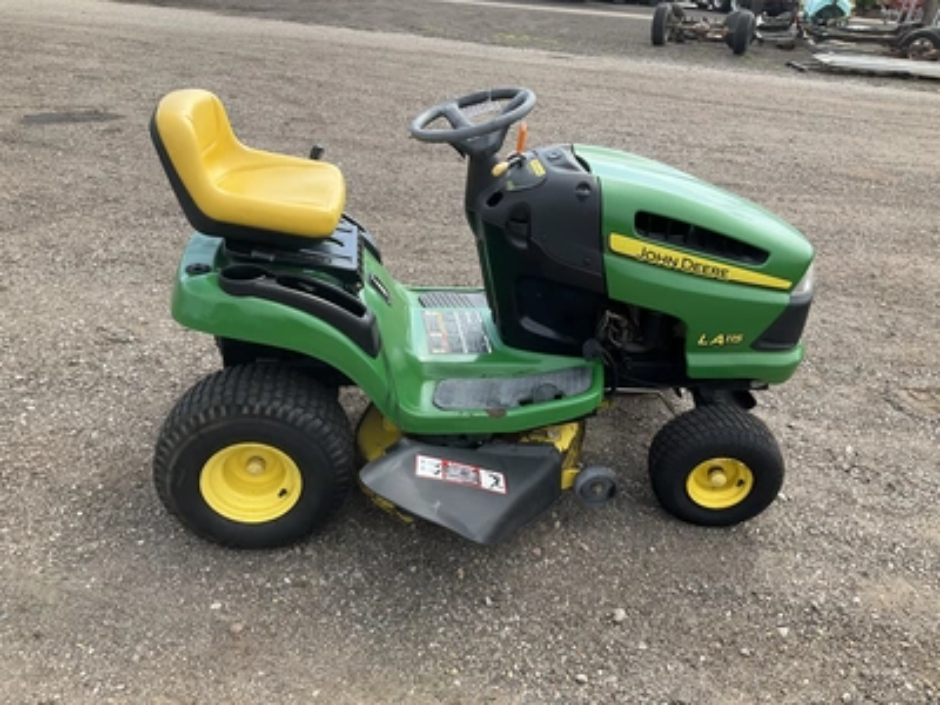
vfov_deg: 48.2
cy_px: 352
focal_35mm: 29
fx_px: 787
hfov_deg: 61.7
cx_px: 470
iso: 25
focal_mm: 3
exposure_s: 1/657
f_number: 1.8
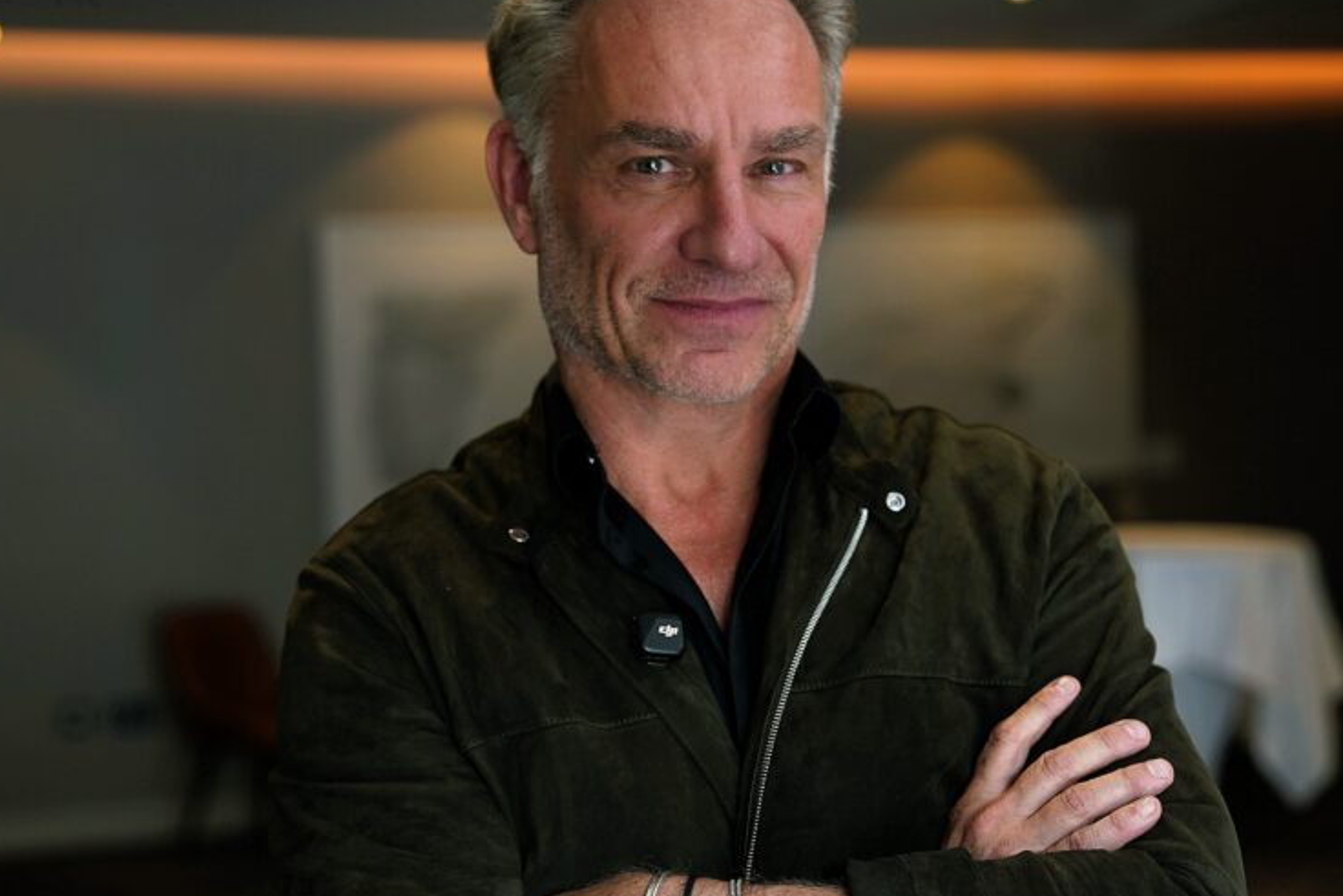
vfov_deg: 19.2
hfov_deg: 28.4
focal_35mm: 71
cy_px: 481
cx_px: 765
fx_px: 2649
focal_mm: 51
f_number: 2.8
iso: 500
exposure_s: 1/100
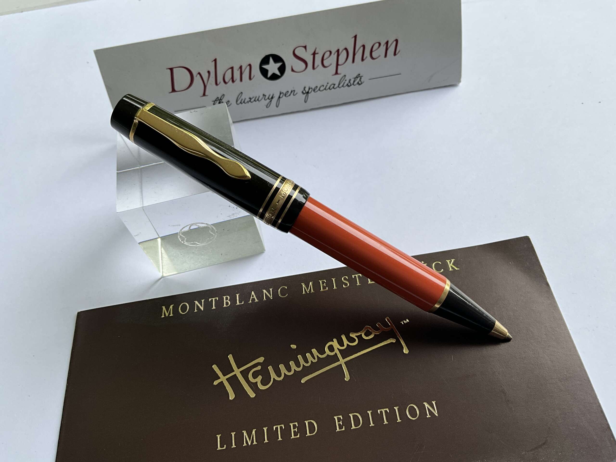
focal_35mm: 29
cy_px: 231
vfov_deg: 48.2
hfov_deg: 61.7
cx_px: 308
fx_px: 516
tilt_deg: -55.1
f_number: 1.8
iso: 20
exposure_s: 1/235
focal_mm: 3
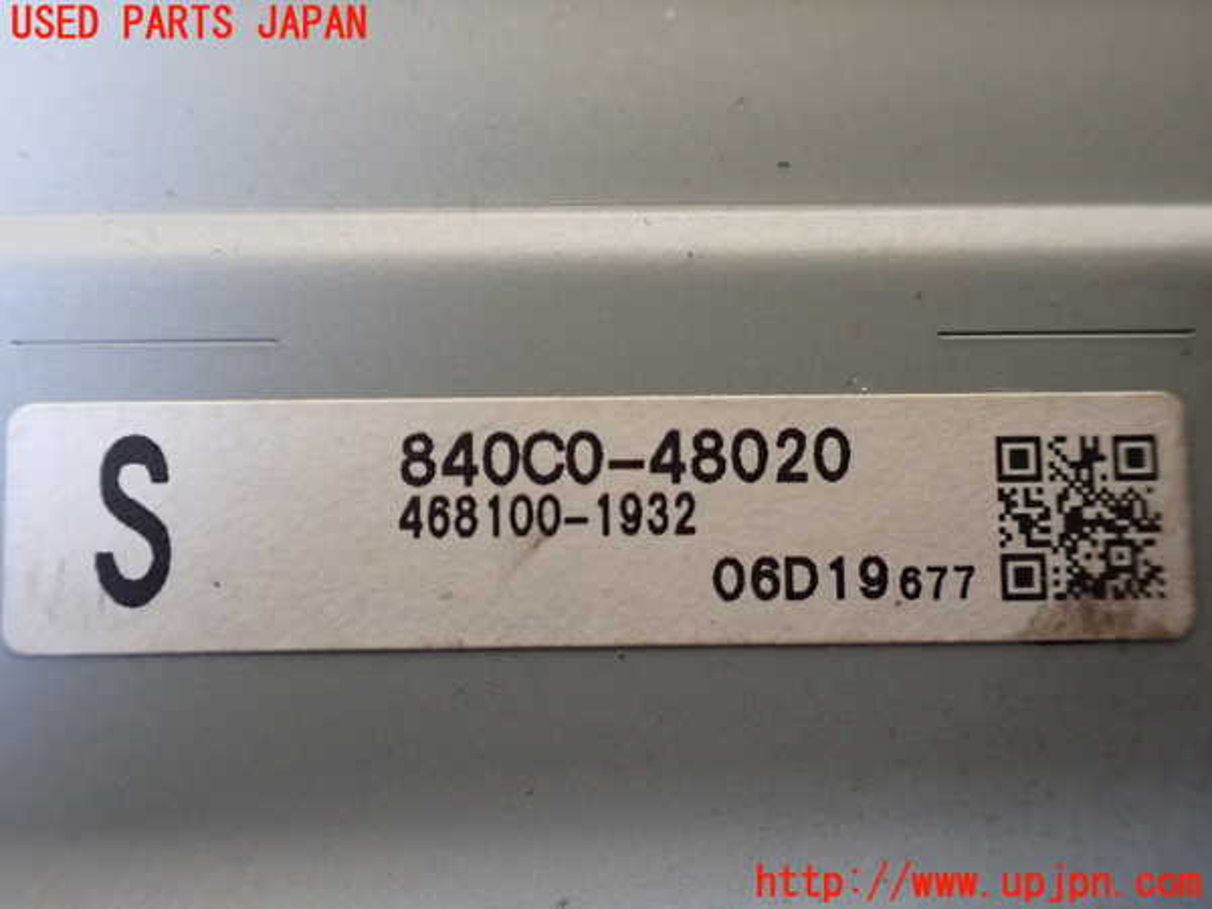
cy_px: 454
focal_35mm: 30
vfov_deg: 46.8
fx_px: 1050
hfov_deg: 60.0
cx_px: 606
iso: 640
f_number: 2.3
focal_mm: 5.4
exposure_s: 1/125
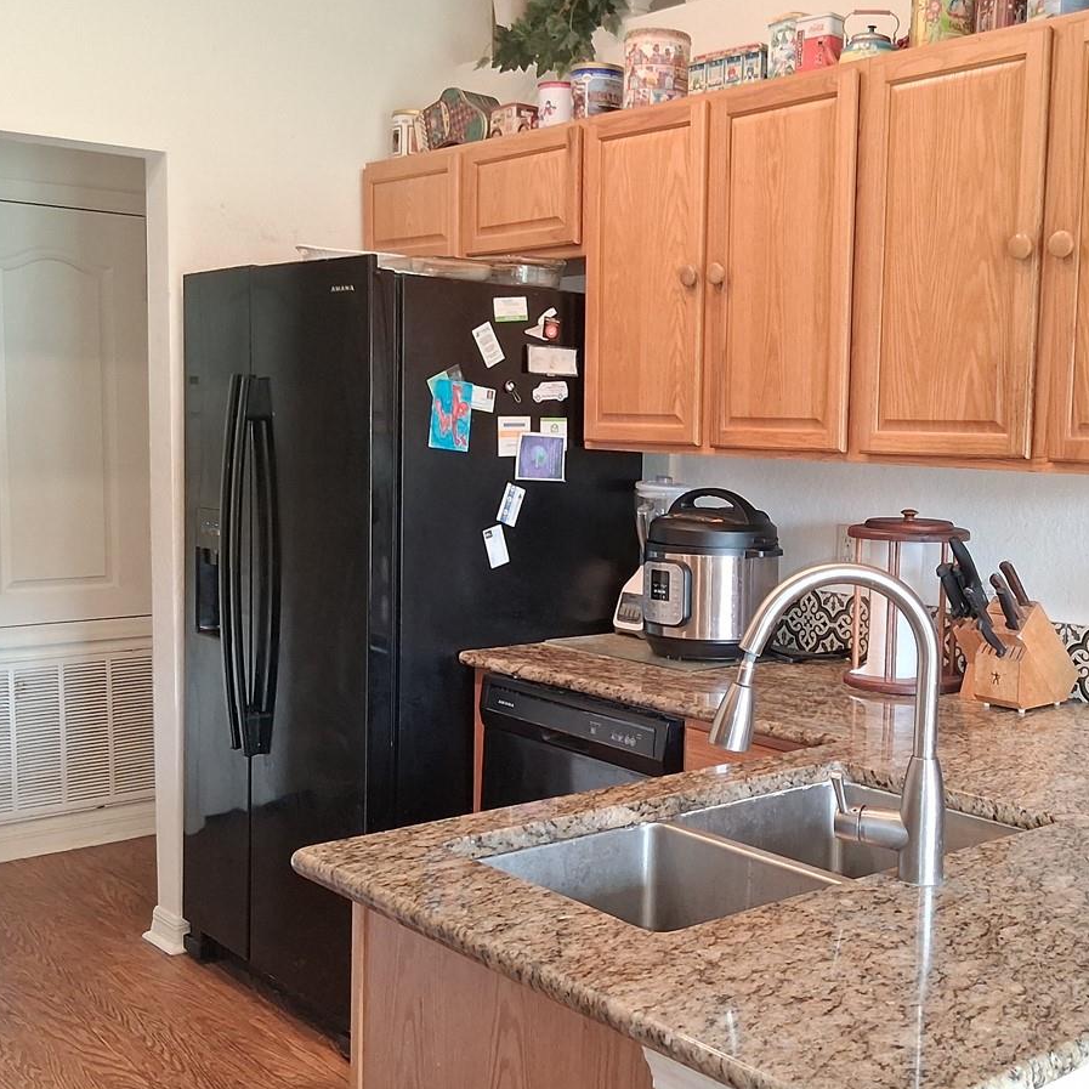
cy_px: 566
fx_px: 1459
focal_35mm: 41
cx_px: 667
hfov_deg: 40.7
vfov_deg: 40.9
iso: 250
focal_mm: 3.98
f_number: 1.8
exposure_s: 1/50
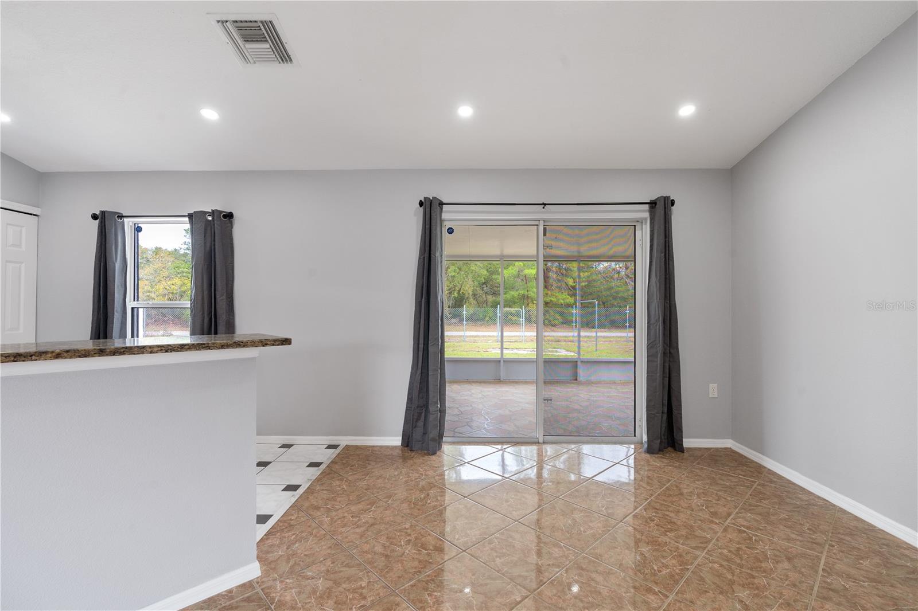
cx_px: 459
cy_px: 306
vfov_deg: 73.7
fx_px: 408
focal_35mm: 16
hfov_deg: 96.7
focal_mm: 16
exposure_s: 1/25
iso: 200
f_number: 8
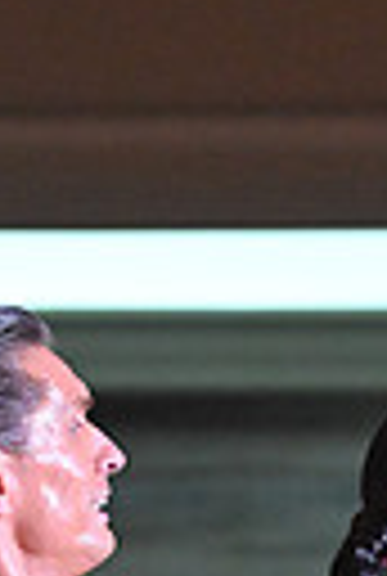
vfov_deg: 2.8
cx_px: 502
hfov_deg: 1.9
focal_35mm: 723
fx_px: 11595
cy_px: 1062
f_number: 6.3
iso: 6400
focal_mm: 160
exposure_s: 1/400
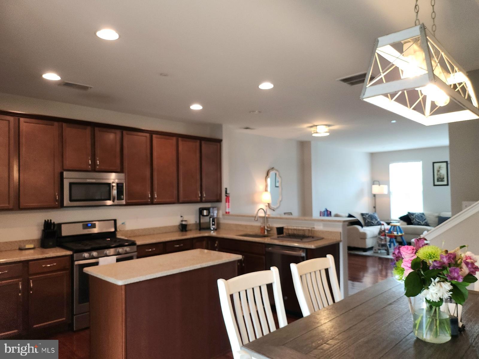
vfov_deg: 56.8
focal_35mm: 24
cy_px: 180
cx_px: 240
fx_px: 332
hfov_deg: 71.6
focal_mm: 5
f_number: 1.8
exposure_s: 1/60.2
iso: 80
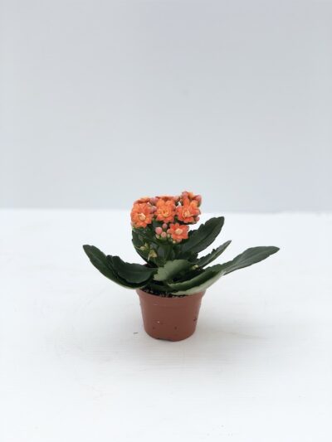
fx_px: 665
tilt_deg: -25.1
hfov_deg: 28.0
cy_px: 221
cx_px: 166
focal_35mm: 52
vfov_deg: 36.8
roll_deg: -0.7
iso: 16
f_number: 2.4
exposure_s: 1/119
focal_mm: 6
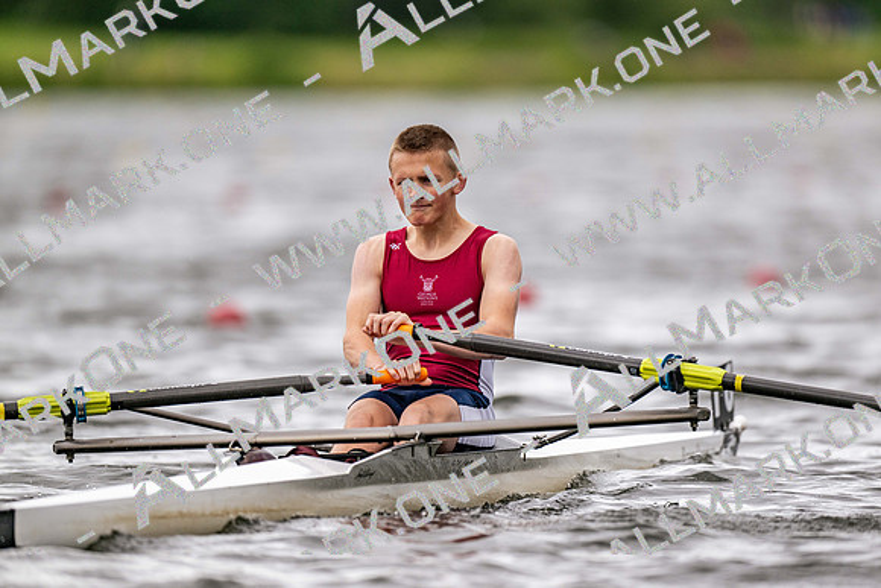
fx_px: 14686
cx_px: 440
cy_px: 294
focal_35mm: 600
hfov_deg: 3.4
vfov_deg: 2.3
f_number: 4
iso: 400
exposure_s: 1/2500
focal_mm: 600
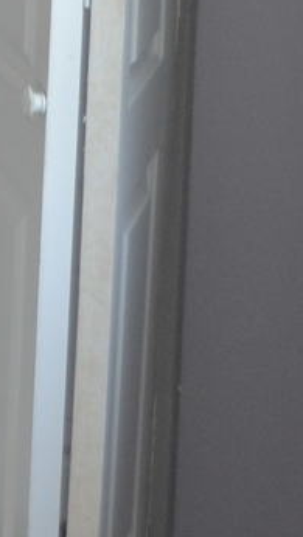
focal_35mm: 191
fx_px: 2724
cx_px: -847
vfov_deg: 11.0
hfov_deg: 5.6
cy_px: -175
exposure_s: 1/15
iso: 560
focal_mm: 26
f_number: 4.2
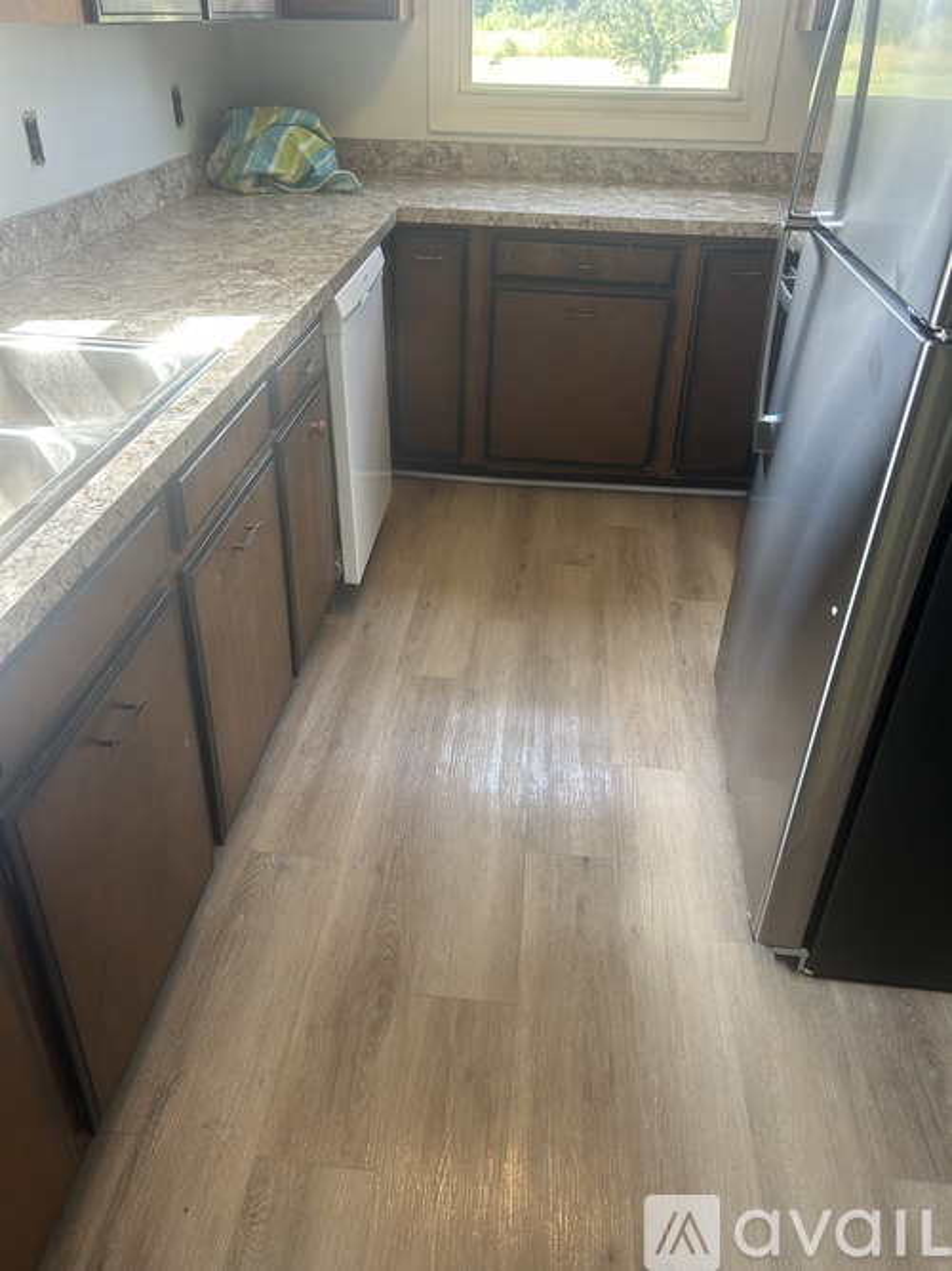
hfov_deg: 53.0
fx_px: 954
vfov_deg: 67.3
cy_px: 636
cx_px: 476
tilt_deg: -32.8
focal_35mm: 26
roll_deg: -2.0
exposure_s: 1/120
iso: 100
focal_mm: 5.7
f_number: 1.5
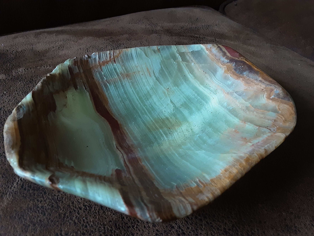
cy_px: 118
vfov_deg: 49.7
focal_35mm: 28
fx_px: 254
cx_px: 157
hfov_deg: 63.4
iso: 200
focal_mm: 2.9
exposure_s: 1/25
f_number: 1.9
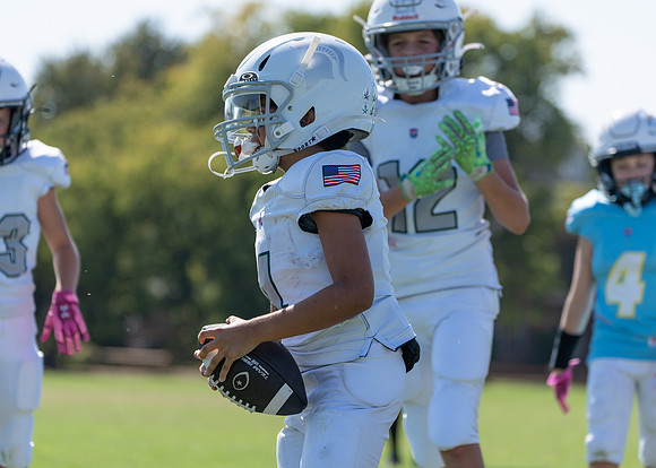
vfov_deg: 5.8
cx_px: 354
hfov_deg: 8.2
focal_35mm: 247
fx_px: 4592
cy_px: 254
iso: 160
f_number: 5.6
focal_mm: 212
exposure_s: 1/1000
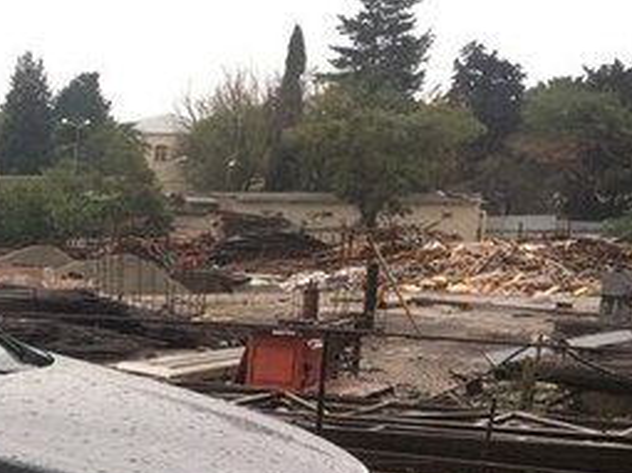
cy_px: 526
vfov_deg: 18.8
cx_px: -169
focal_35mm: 75
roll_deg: -1.6
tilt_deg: -11.2
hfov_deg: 23.3
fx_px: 1369
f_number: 2.2
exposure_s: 1/100
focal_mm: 4.15
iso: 40
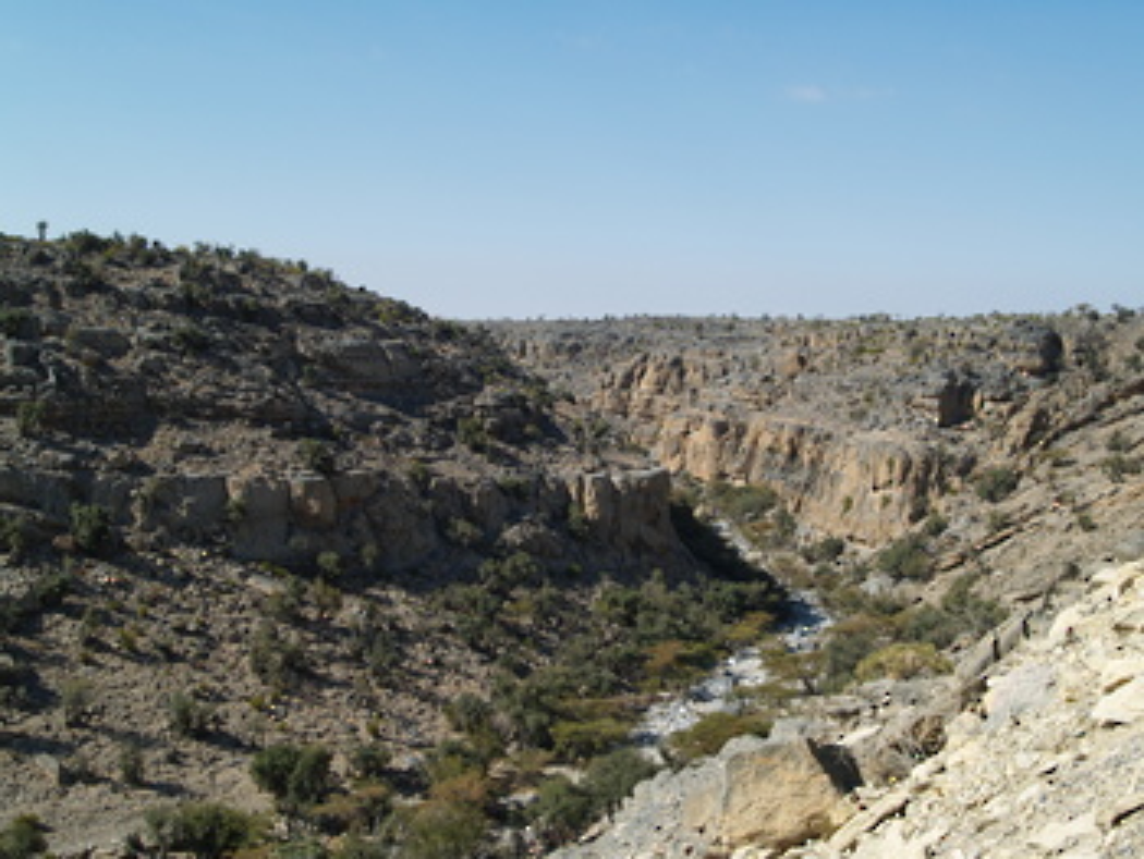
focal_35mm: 52
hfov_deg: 36.8
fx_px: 1720
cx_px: 572
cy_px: 430
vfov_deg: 28.1
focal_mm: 26
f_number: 8
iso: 100
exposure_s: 1/200
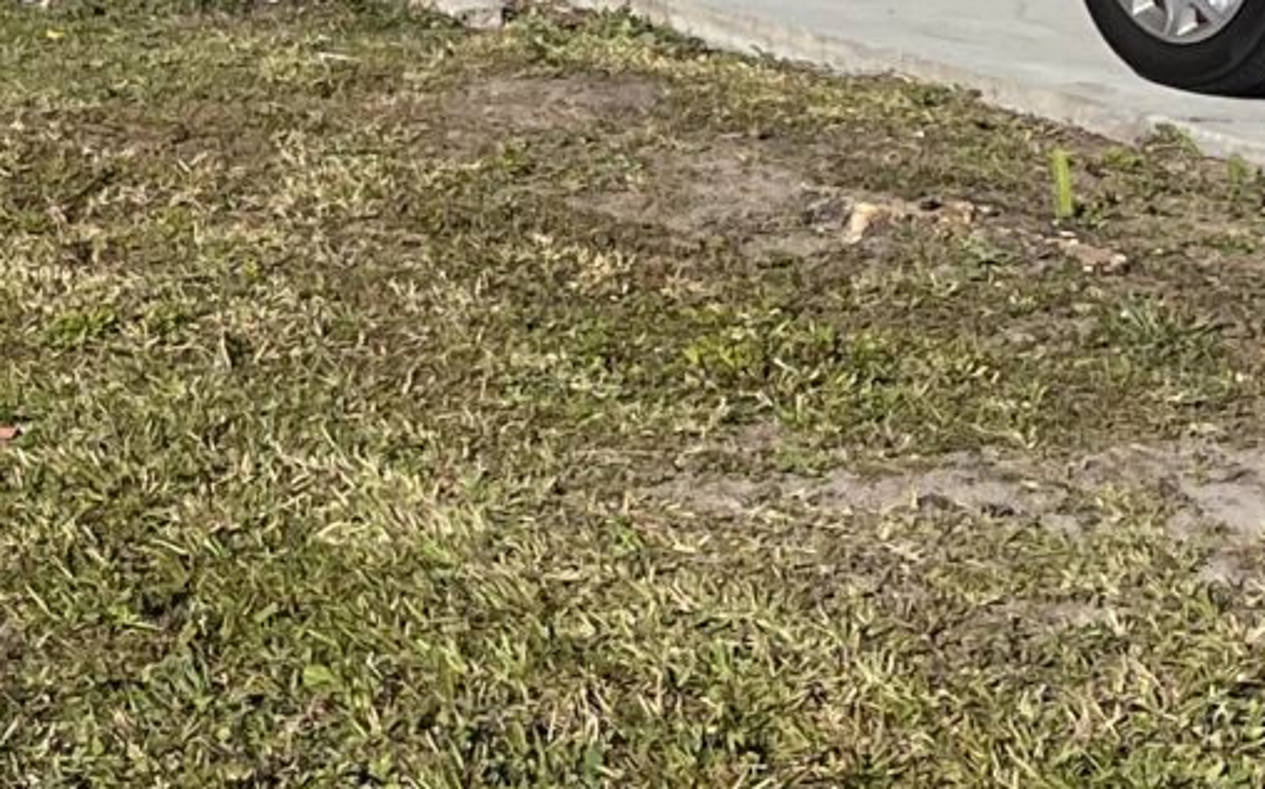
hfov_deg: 13.4
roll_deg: -2.4
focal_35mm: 139
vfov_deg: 8.8
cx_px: -1091
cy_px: -839
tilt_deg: +2.9
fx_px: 4790
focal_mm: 5.1
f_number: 1.6
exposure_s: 1/5319
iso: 50
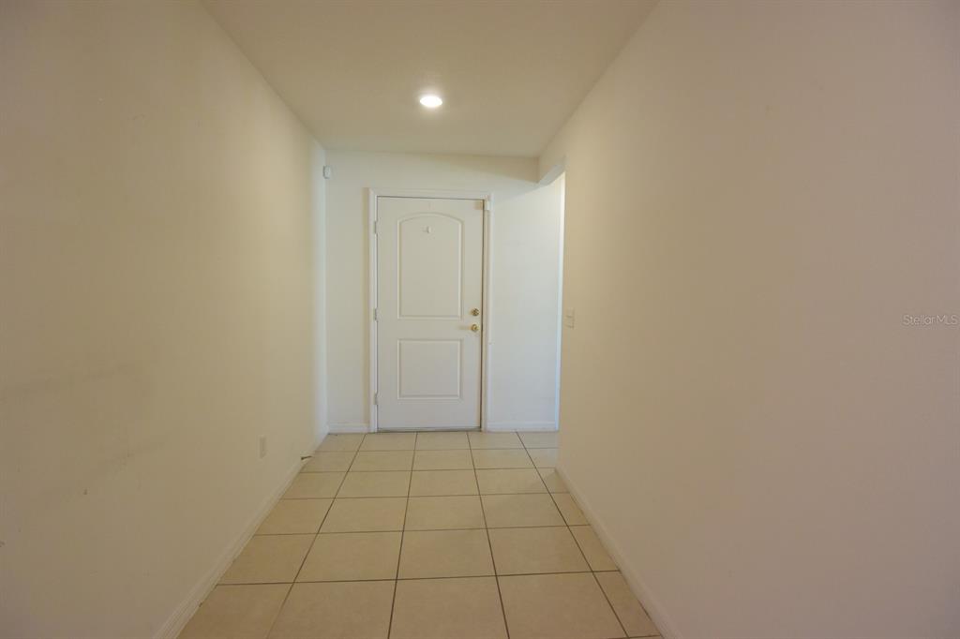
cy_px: 320
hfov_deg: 90.0
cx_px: 480
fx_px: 480
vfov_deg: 67.3
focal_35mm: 18
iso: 800
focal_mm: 6.7
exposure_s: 1/60
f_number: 3.5
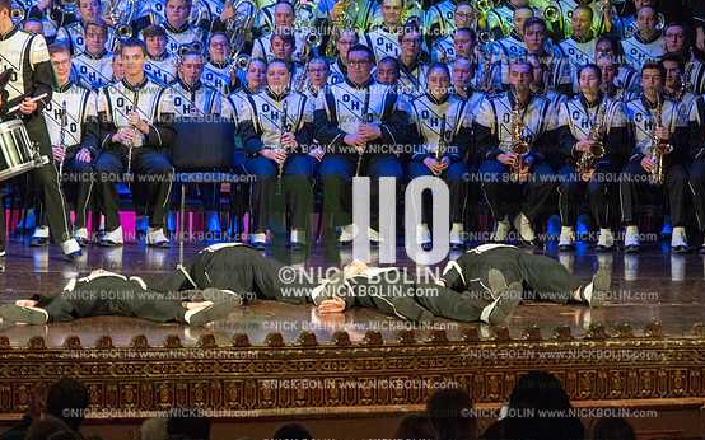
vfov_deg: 5.1
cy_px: 237
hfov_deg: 8.2
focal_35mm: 256
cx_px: 359
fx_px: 4918
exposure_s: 1/200
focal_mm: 240
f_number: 5.6
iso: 8000
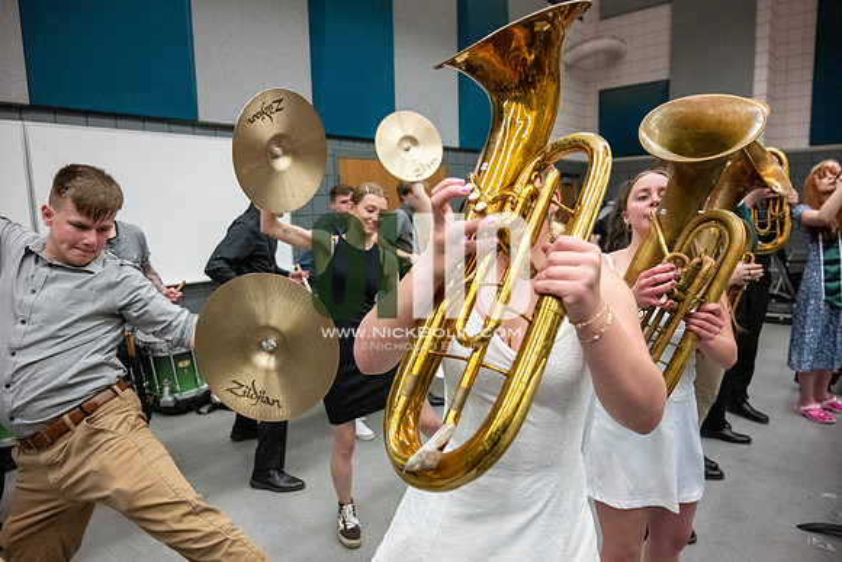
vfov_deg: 53.2
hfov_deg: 73.7
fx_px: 561
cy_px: 281
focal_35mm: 24
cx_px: 421
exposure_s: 1/500
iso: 10000
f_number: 4
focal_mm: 24
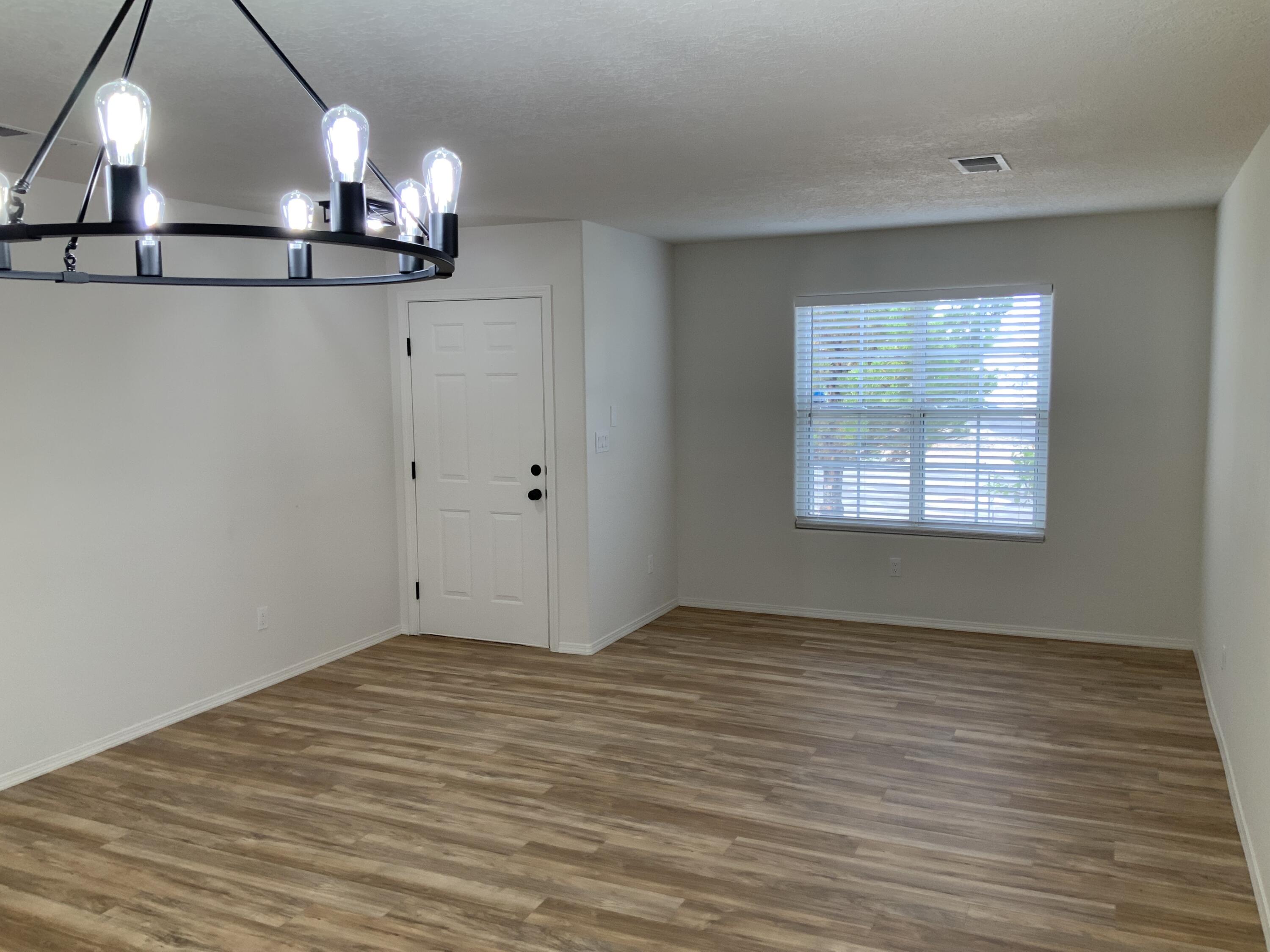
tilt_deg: -6.5
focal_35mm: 29
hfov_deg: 61.7
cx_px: 635
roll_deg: +0.8
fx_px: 1064
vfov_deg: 48.2
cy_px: 476
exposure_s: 1/120
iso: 64
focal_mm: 3
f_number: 1.8
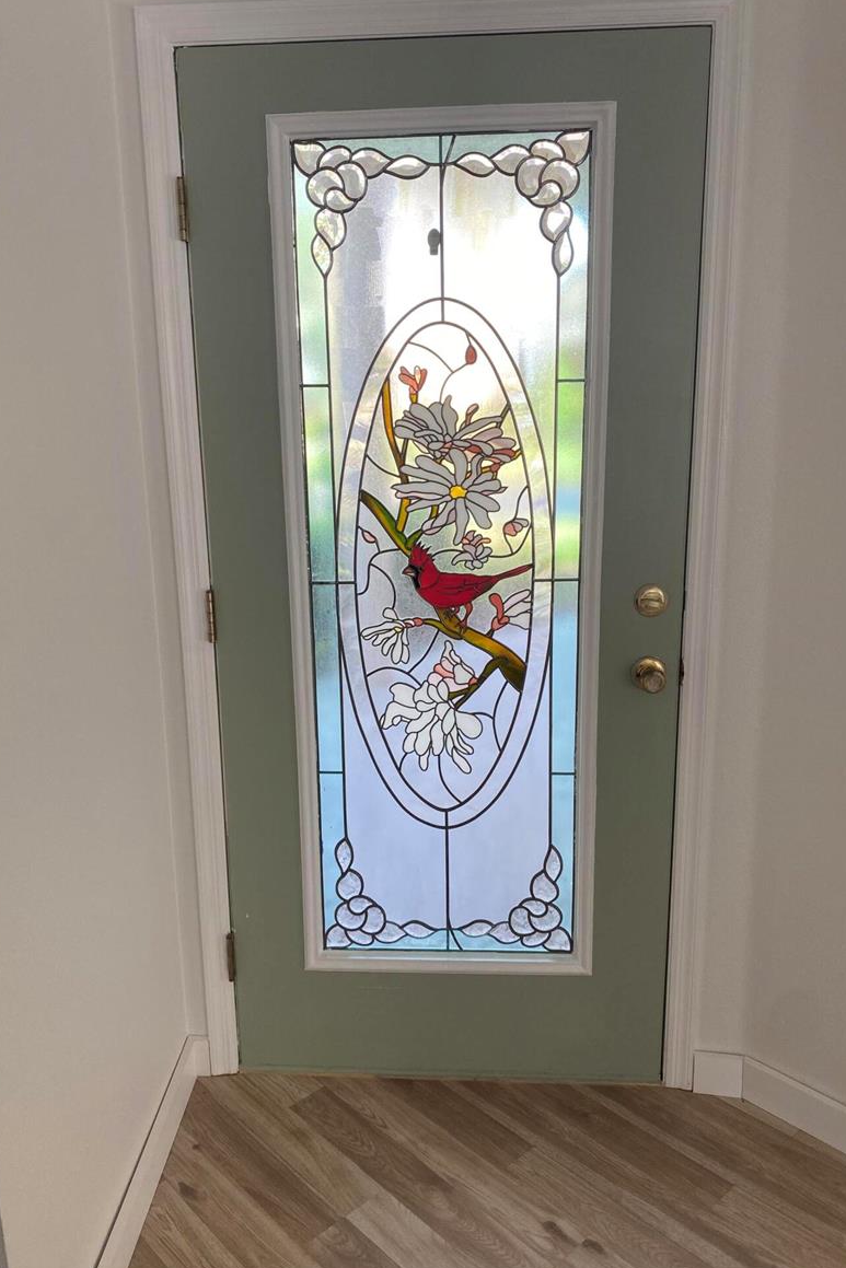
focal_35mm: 28
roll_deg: +1.3
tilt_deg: -13.1
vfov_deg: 65.5
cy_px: 644
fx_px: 987
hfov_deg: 46.4
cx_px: 389
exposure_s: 1/121
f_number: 1.8
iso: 64
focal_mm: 4.25
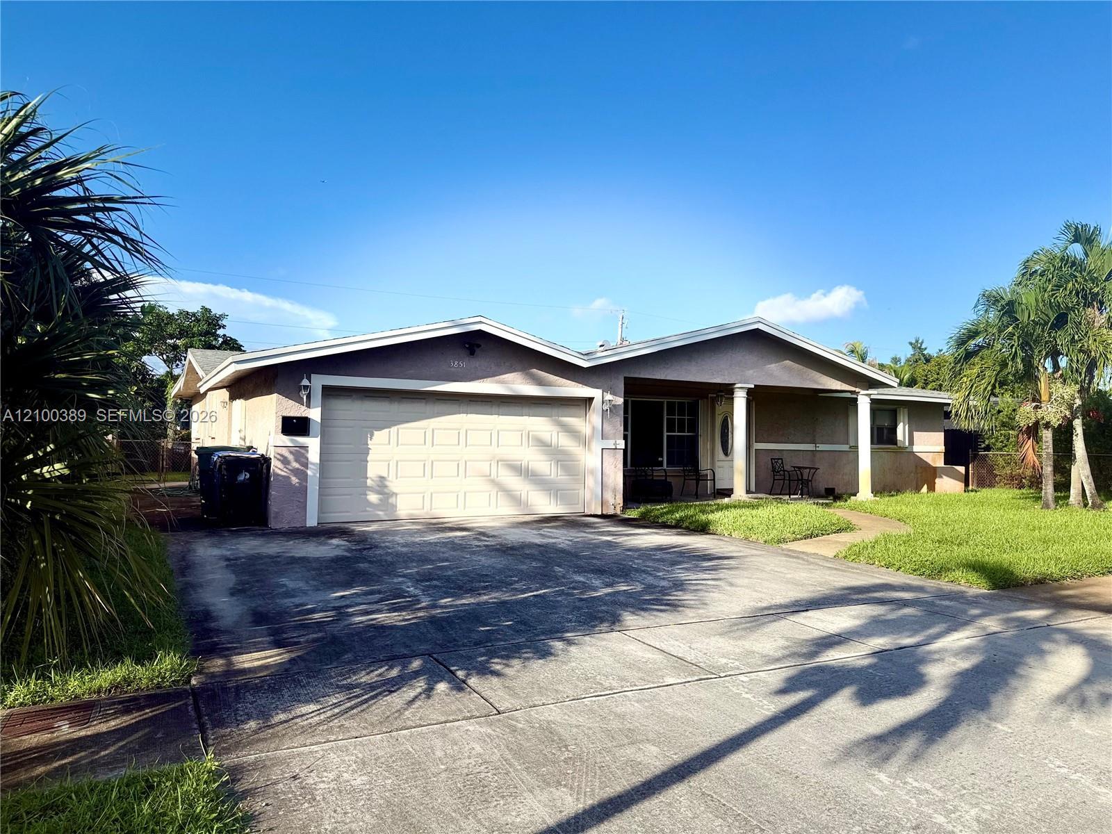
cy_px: 417
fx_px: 771
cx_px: 556
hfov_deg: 71.6
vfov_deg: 56.8
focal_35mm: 24
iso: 80
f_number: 1.78
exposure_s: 1/3759
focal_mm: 6.76
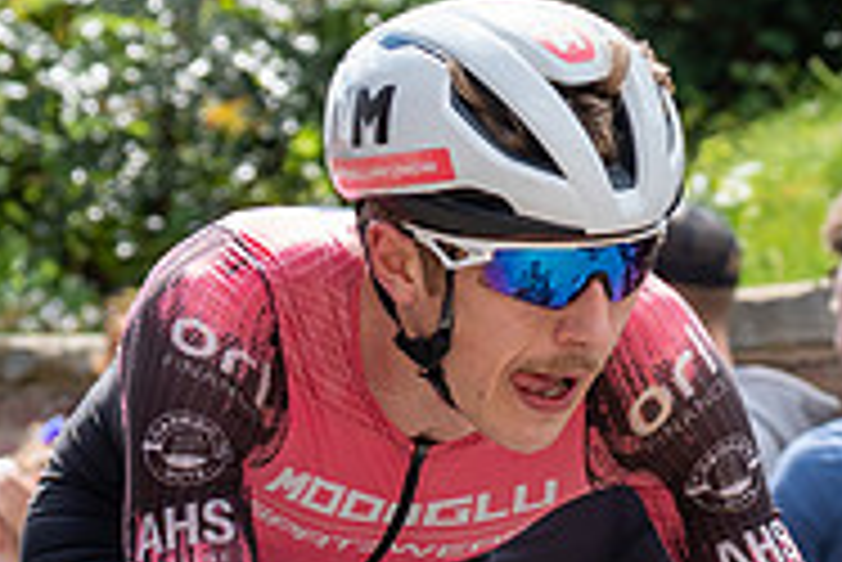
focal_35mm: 341
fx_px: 7982
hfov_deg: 6.0
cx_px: 616
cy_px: 314
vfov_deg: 4.0
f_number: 5
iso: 640
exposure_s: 1/1000
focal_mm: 70
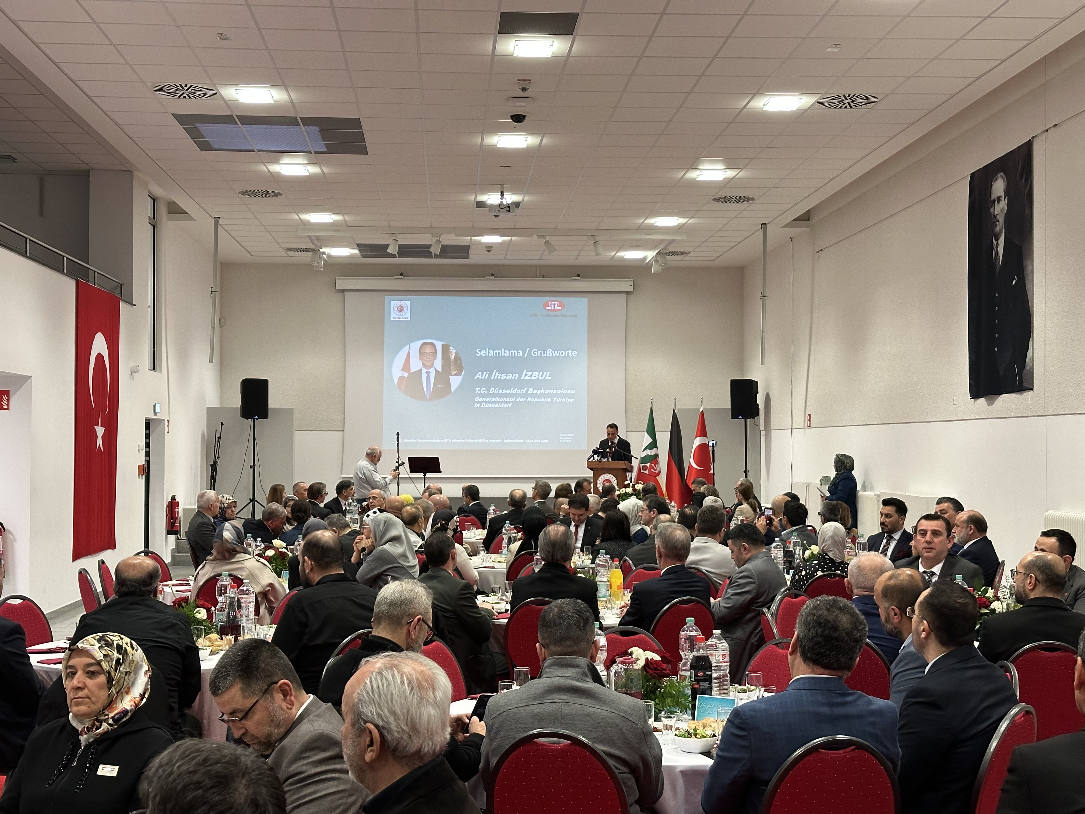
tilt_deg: +1.8
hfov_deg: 39.7
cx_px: 542
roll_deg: -0.2
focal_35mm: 48
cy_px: 407
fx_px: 1505
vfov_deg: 30.3
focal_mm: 6.86
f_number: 1.78
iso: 200
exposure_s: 1/60
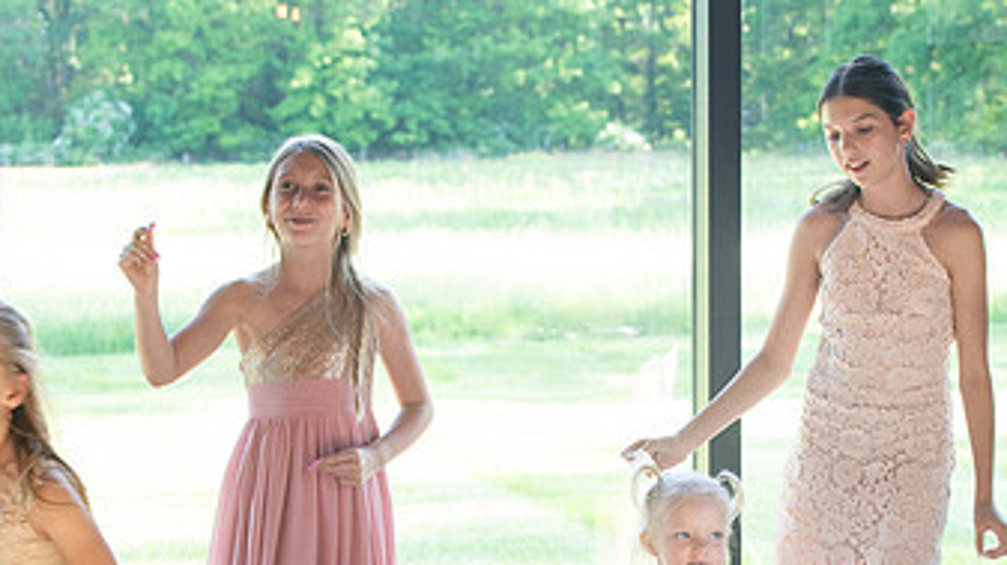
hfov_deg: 14.4
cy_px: 592
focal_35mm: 149
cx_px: 616
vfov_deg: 8.1
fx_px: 3976
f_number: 6.3
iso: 1000
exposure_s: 1/160
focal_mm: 70
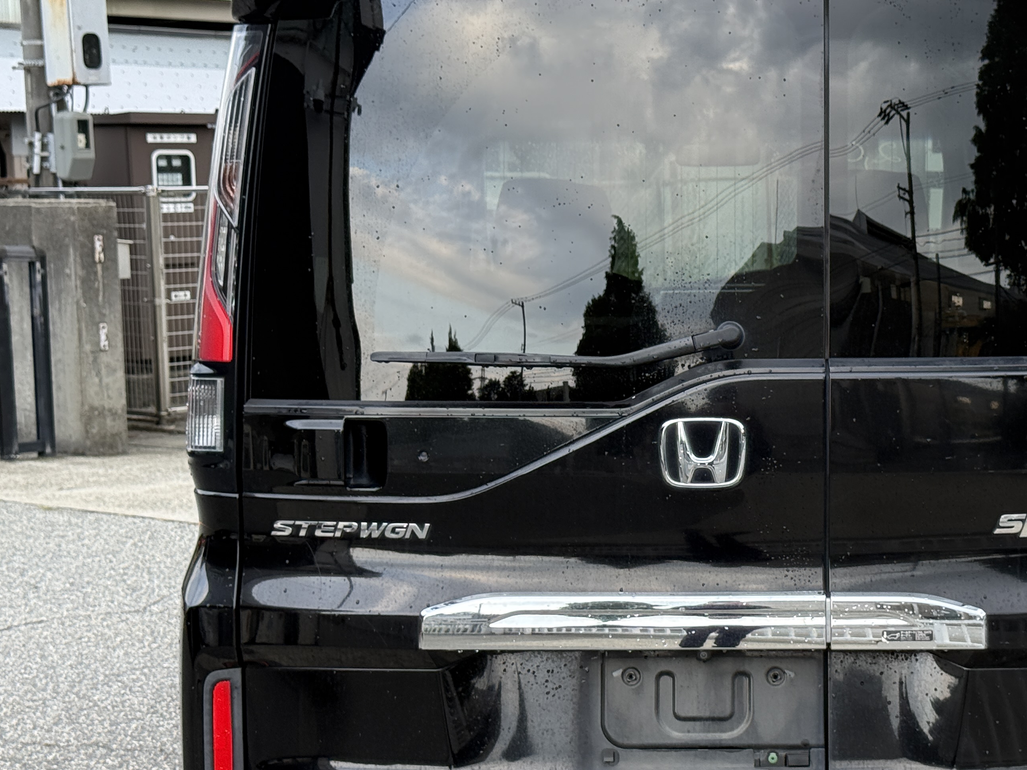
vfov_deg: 19.6
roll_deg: +0.8
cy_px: 468
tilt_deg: -6.9
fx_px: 2225
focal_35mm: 75
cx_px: 703
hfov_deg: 25.8
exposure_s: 1/242
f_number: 1.78
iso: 125
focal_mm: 6.76
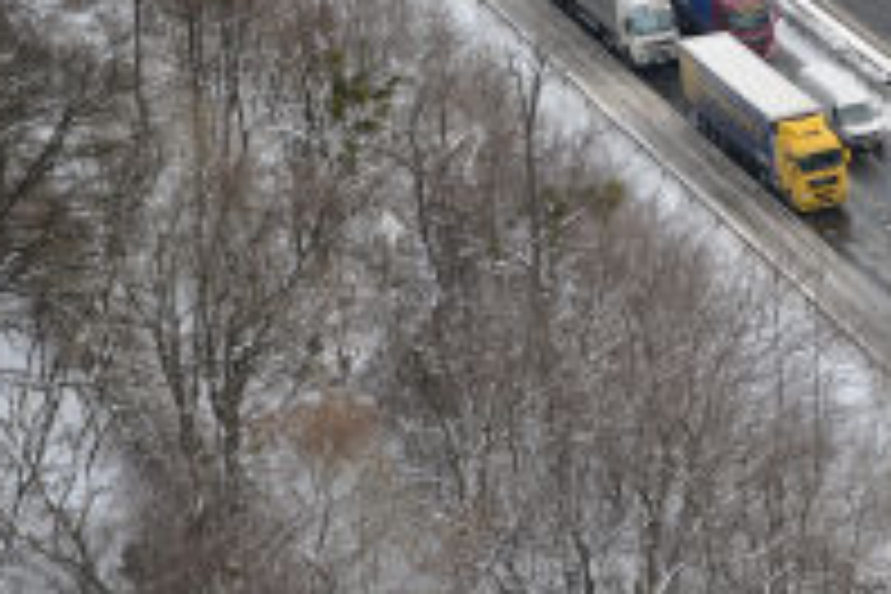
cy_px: 14
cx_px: 878
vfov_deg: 6.7
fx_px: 5073
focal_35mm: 205
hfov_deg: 10.0
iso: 400
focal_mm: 90
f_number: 3.2
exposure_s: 1/6400
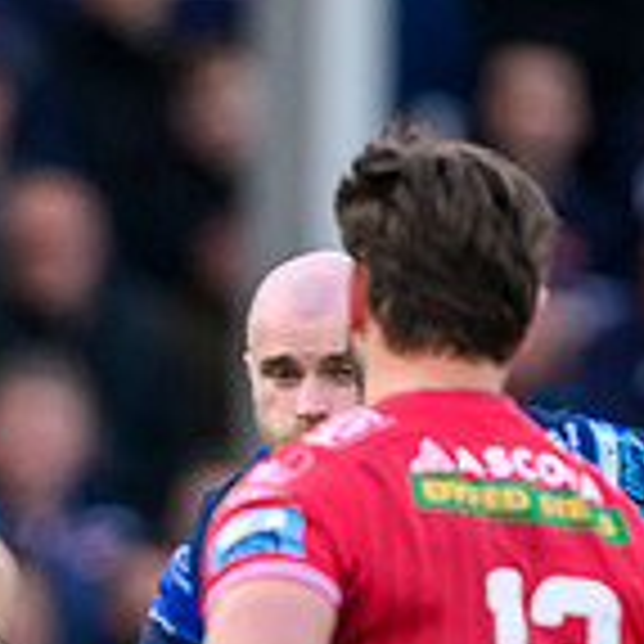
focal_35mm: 2065
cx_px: 82
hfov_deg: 0.8
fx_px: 43464
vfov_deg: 0.8
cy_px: 1145
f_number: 3.2
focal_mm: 400
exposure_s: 1/1600
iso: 2500
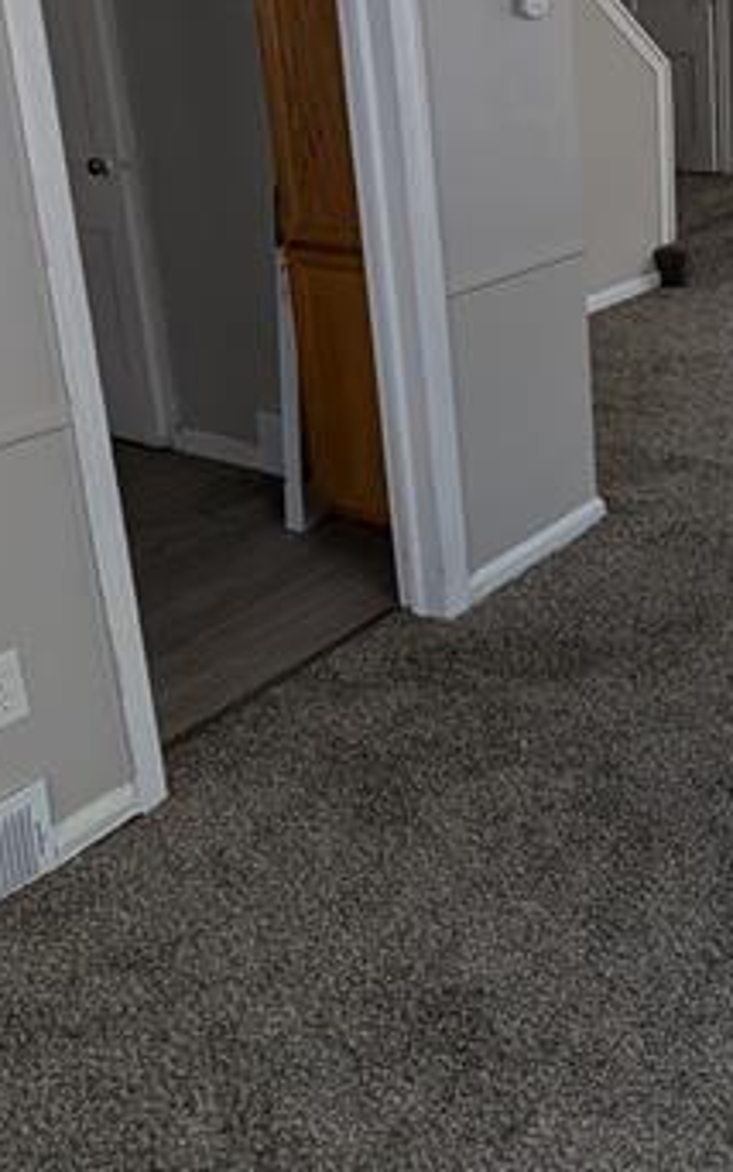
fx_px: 1214
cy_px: 322
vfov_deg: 49.8
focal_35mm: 38
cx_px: 740
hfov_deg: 31.0
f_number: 1.7
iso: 55
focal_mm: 2.02
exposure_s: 1/97.1
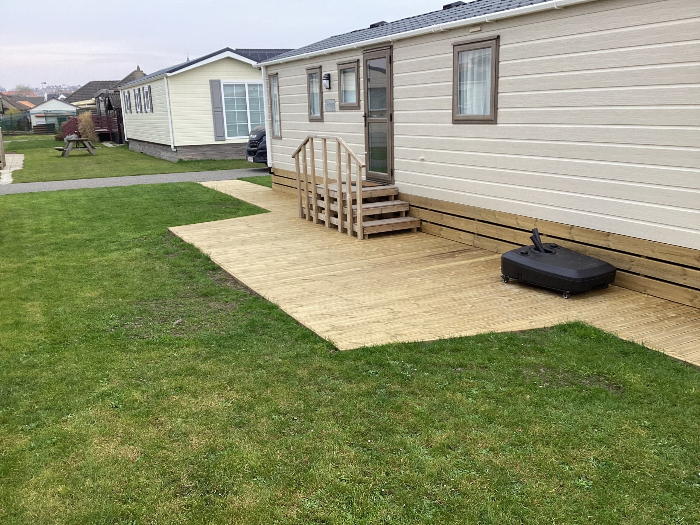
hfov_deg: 58.4
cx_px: 350
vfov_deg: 45.4
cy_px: 262
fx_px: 627
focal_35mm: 31
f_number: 2.4
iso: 32
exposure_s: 1/100
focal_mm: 3.3
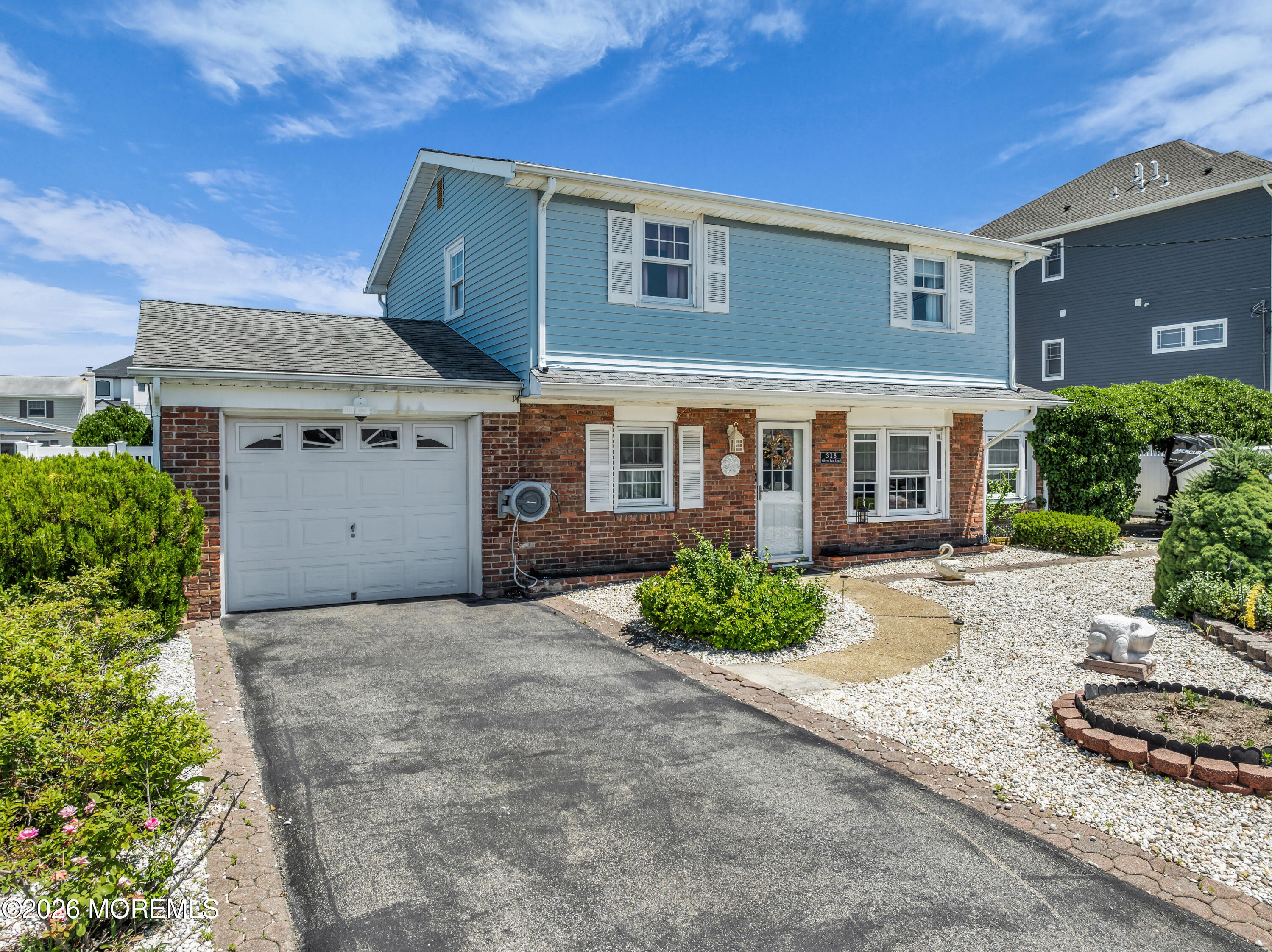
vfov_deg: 56.8
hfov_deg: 71.6
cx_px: 636
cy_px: 476
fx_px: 881
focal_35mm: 24
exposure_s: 1/640
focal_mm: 12.29
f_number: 2.8
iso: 110
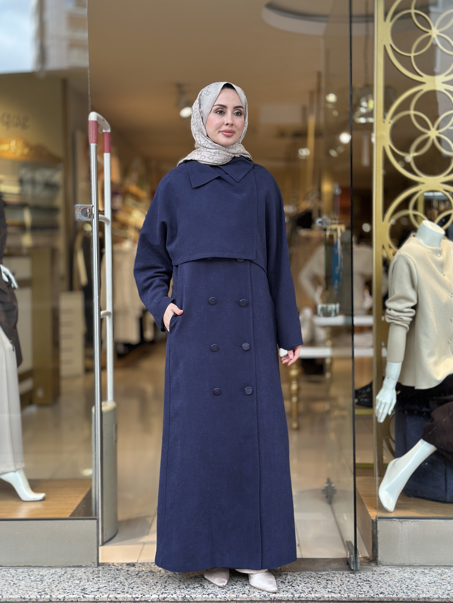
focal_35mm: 48
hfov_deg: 30.3
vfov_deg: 39.7
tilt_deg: -1.8
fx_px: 838
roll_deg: -0.1
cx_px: 226
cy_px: 302
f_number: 1.78
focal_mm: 6.86
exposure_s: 1/126
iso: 125
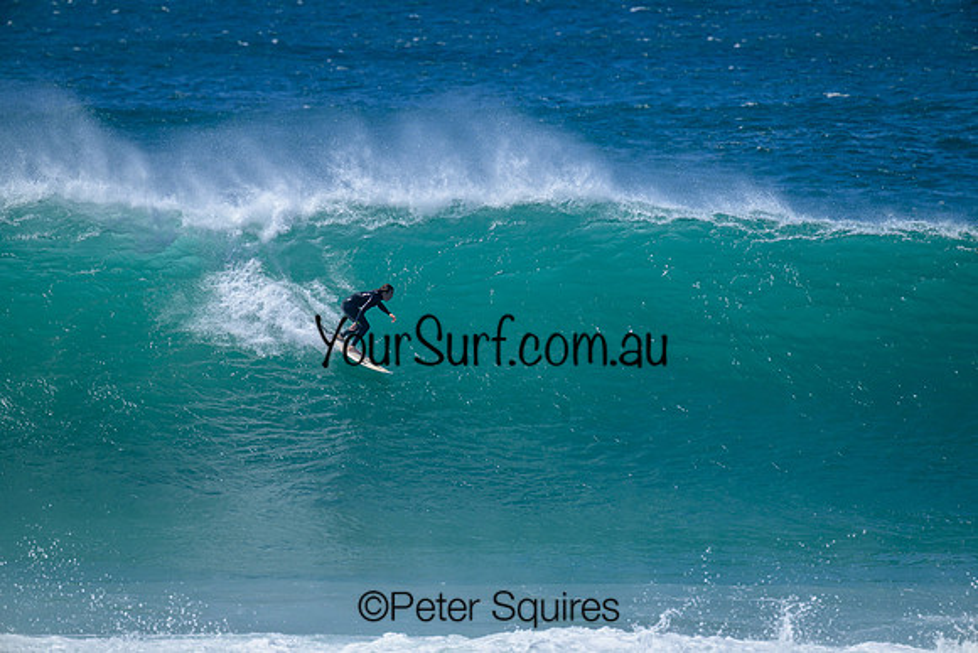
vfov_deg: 2.5
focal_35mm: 560
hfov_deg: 3.7
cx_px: 489
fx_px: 15216
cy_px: 326
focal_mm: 560
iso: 500
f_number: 8
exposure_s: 1/2000
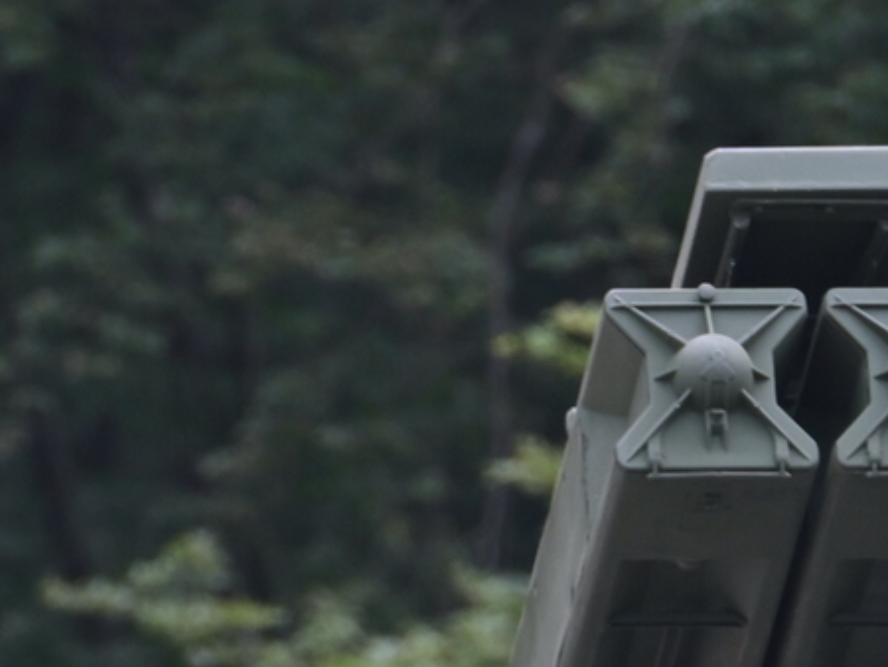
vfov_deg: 1.4
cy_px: 1044
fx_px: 26642
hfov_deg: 1.9
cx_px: 892
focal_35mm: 1038
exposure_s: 1/1250
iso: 250
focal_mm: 200
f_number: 2.8
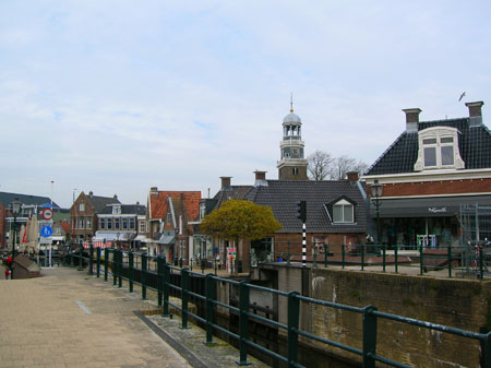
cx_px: 246
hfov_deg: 54.0
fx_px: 482
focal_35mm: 34
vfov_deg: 41.8
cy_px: 184
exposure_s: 1/366
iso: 50
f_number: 4.9
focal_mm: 5.7
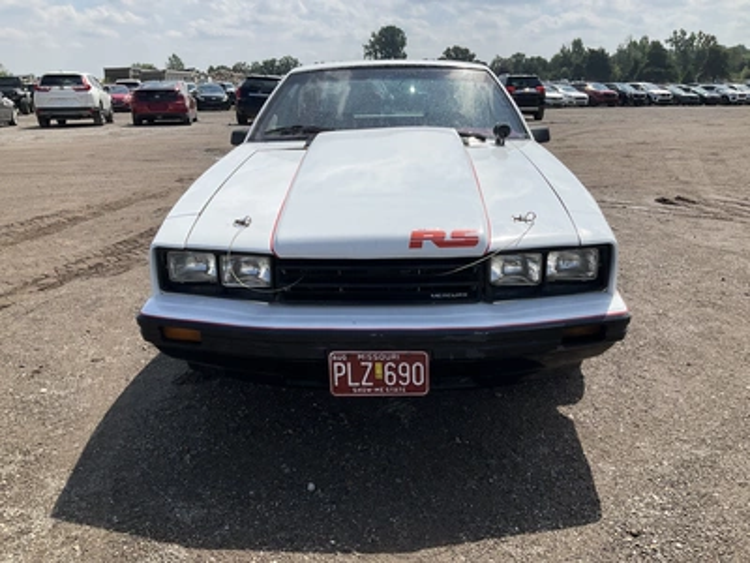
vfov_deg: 48.2
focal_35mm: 29
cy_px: 282
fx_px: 628
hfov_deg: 61.7
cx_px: 375
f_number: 1.8
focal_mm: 3
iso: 25
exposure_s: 1/2959
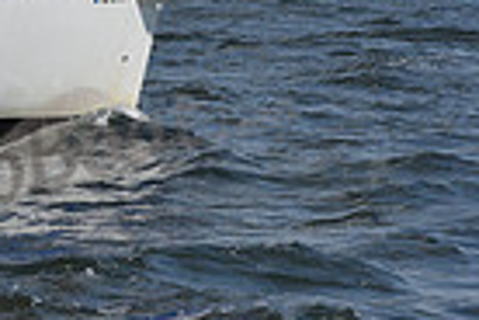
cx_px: -371
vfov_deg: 4.6
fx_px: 3912
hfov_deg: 6.8
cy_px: -325
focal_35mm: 294
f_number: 11
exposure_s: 1/1250
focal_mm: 70
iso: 320
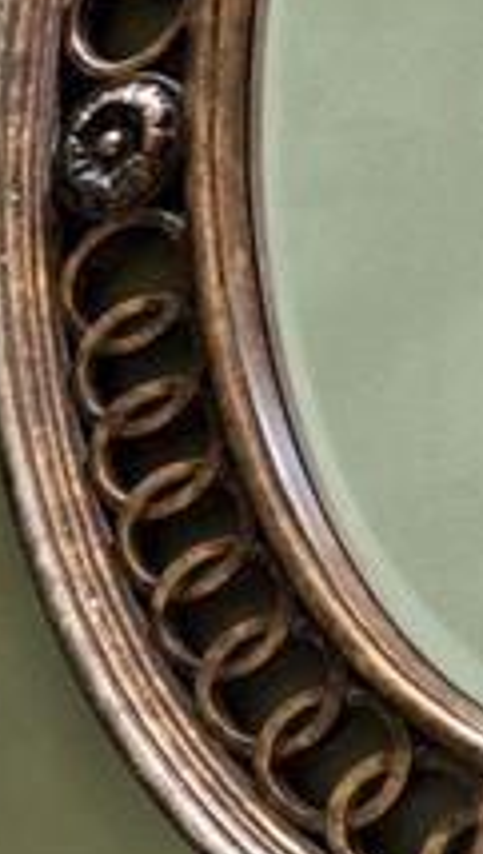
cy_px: 930
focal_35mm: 80
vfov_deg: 24.7
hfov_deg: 9.3
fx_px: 1814
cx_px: -1213
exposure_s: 5
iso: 400
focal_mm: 8
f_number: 9
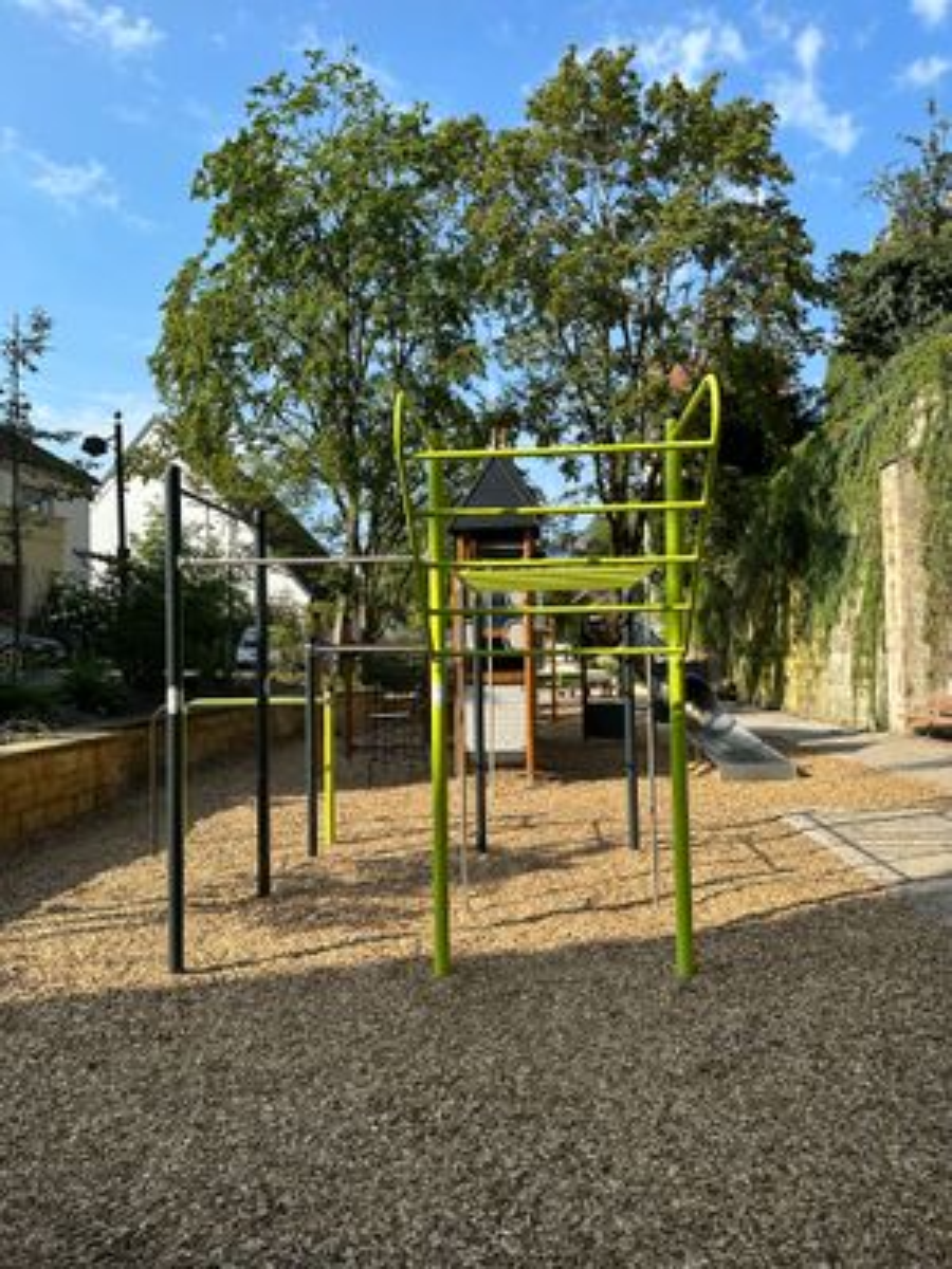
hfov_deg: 56.8
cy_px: 634
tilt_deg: -1.1
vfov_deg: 71.6
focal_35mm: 24
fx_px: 880
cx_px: 476
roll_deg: -2.0
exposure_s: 1/2252
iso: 80
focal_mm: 6.86
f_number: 1.78
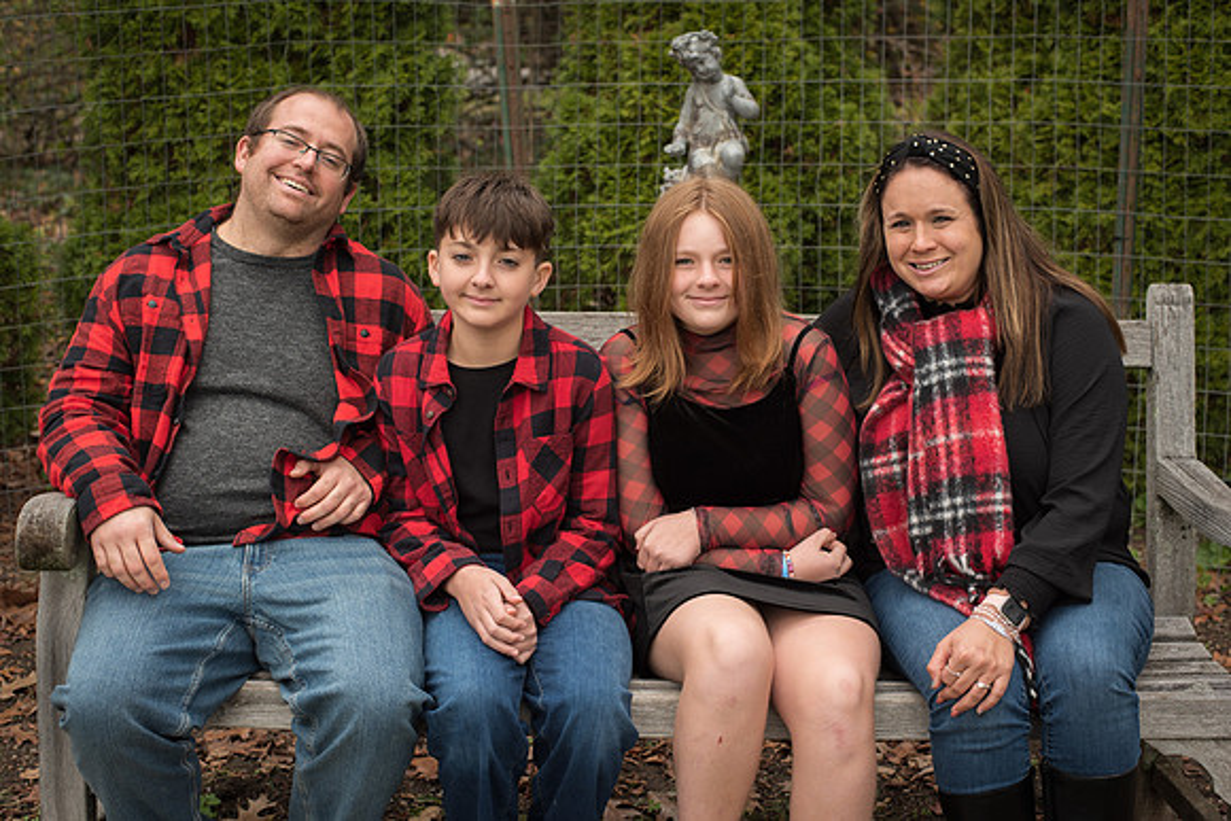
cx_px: 616
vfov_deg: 27.0
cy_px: 410
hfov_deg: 39.6
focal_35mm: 50
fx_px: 1710
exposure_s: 1/160
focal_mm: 50
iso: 100
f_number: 4.5
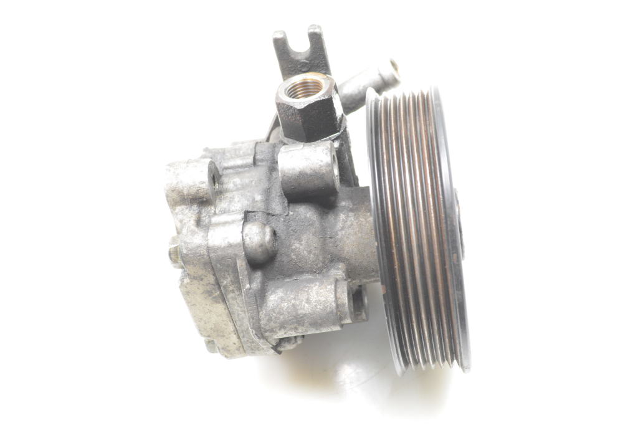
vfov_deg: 26.5
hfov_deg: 38.9
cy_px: 212
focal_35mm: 51
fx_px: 903
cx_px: 319
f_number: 6.3
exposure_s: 1/50
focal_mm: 34
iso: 2500
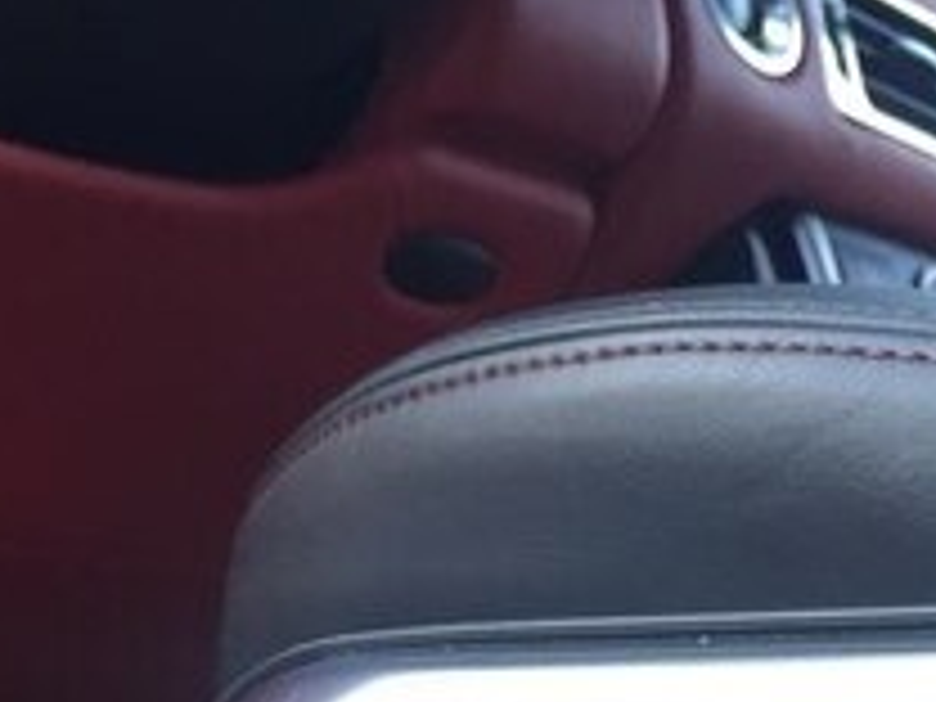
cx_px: 1102
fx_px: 2488
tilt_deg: -5.0
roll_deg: -2.6
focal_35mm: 92
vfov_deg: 14.8
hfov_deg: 20.1
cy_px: 1100
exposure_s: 1/33
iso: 40
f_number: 2.2
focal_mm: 4.15
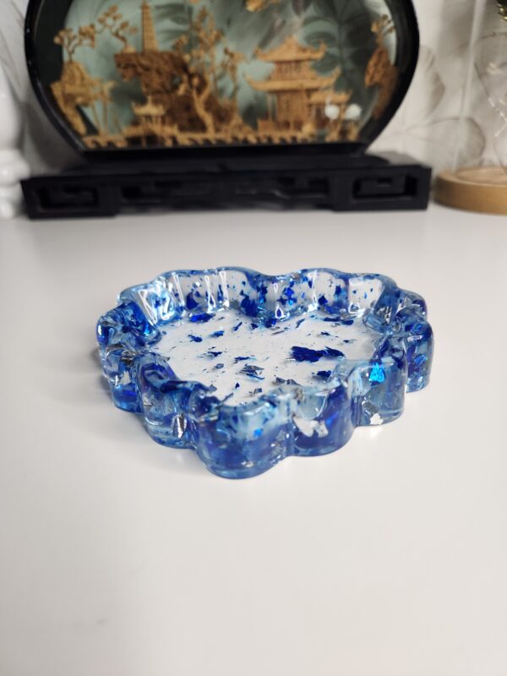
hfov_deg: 58.9
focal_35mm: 23
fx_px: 449
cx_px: 254
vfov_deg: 73.9
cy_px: 338
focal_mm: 5.4
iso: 160
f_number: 1.8
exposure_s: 1/100
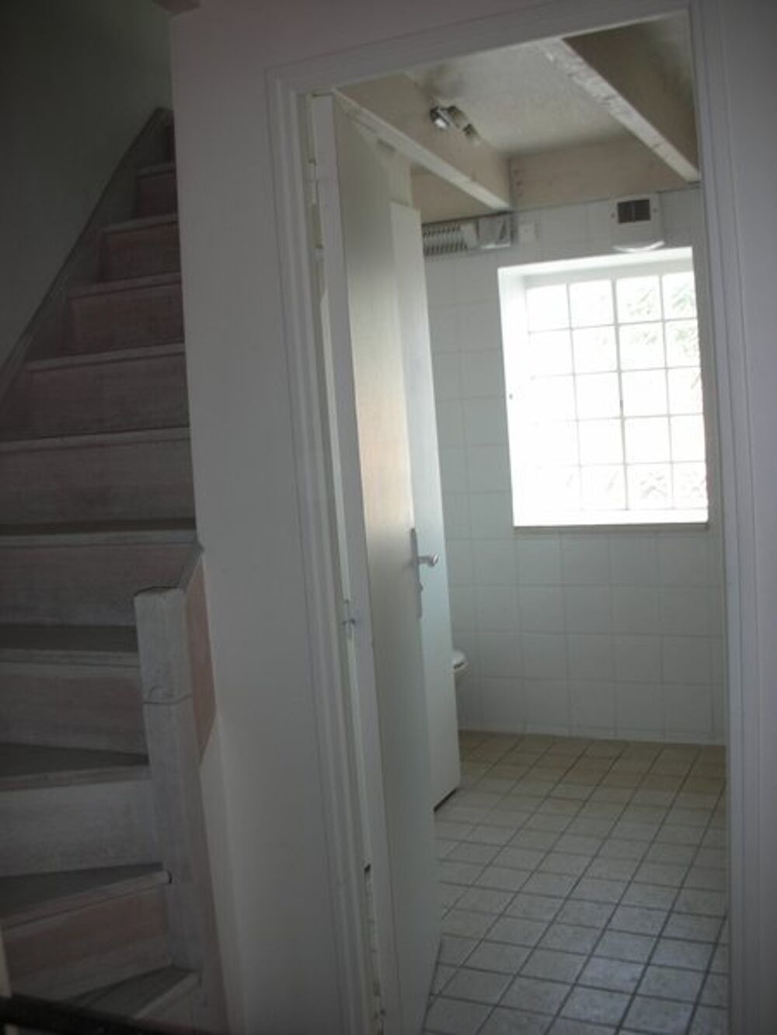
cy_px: 518
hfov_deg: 40.7
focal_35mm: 35
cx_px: 388
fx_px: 1047
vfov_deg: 52.6
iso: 50
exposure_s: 1/30
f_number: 3
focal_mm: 5.8
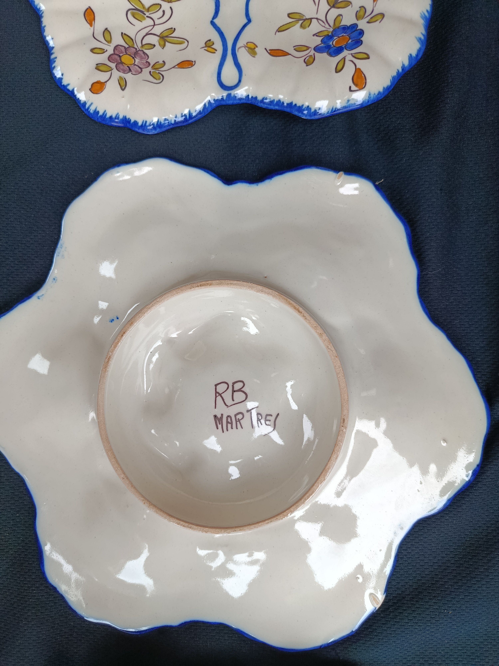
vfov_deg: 71.6
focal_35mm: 24
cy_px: 333
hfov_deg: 56.8
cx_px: 250
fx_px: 461
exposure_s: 1/100
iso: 65
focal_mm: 5.24
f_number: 1.7
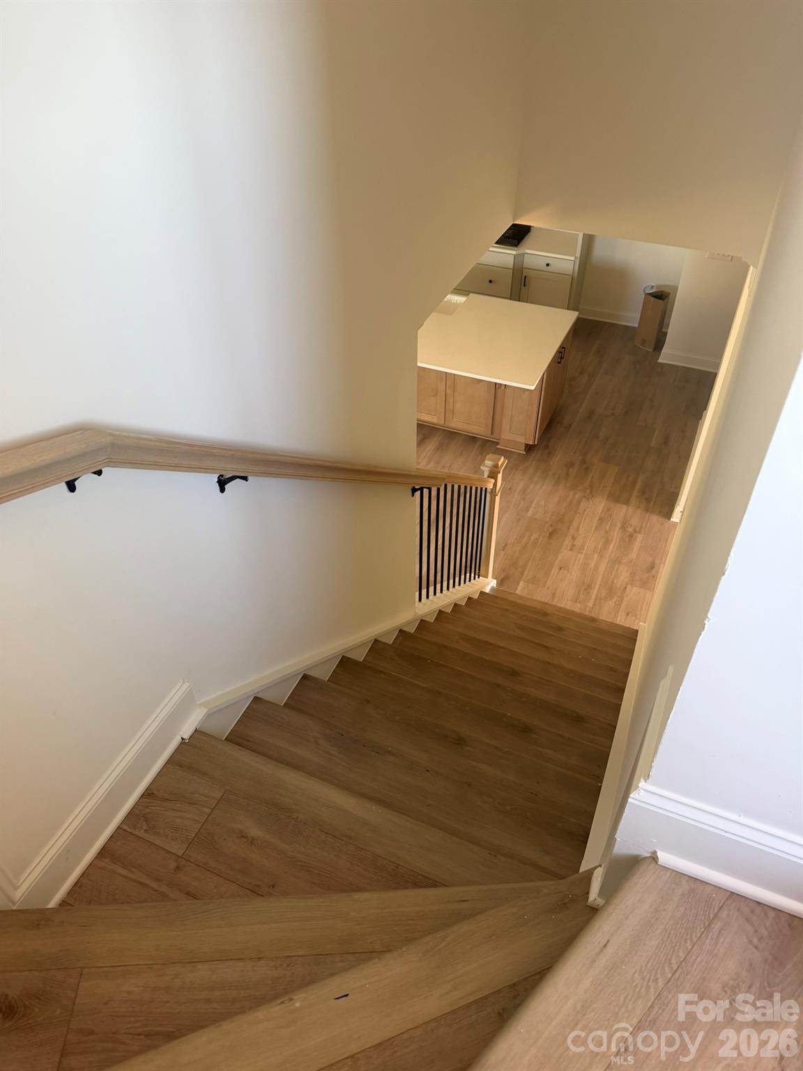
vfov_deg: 71.6
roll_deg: +0.8
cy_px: 536
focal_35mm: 24
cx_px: 402
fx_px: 742
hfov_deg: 56.8
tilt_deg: -42.1
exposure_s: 1/60
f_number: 1.78
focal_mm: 6.76
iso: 250
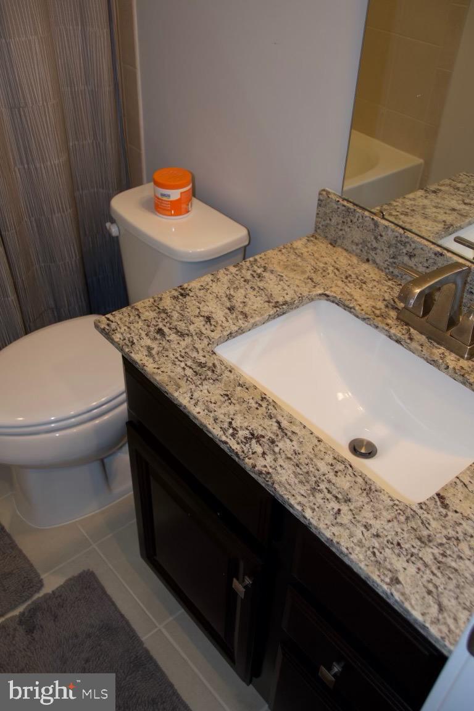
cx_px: 237
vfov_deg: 57.2
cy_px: 356
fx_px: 652
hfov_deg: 40.0
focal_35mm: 33
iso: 400
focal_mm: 22
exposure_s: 1/125
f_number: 3.8
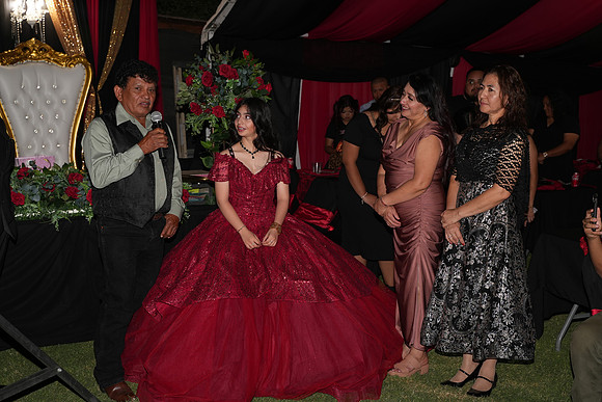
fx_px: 753
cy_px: 201
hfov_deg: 43.6
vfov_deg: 29.9
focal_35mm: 45
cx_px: 301
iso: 500
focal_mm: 45
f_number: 4.5
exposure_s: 1/60
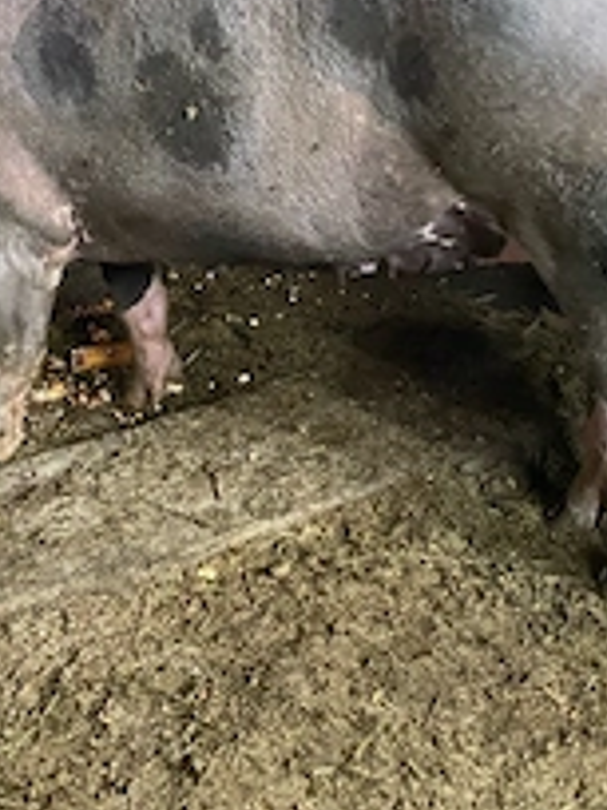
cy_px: 127
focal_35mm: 51
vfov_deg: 35.9
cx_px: 222
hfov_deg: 28.4
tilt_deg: -10.3
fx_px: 1192
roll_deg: +5.8
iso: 1000
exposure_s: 1/25
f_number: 1.8
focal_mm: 4.25
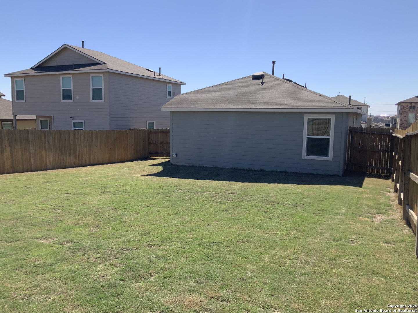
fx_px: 350
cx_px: 209
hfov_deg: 61.7
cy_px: 156
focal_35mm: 29
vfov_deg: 48.2
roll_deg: -0.5
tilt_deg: -7.3
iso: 16
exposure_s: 1/2141
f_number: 1.8
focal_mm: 3
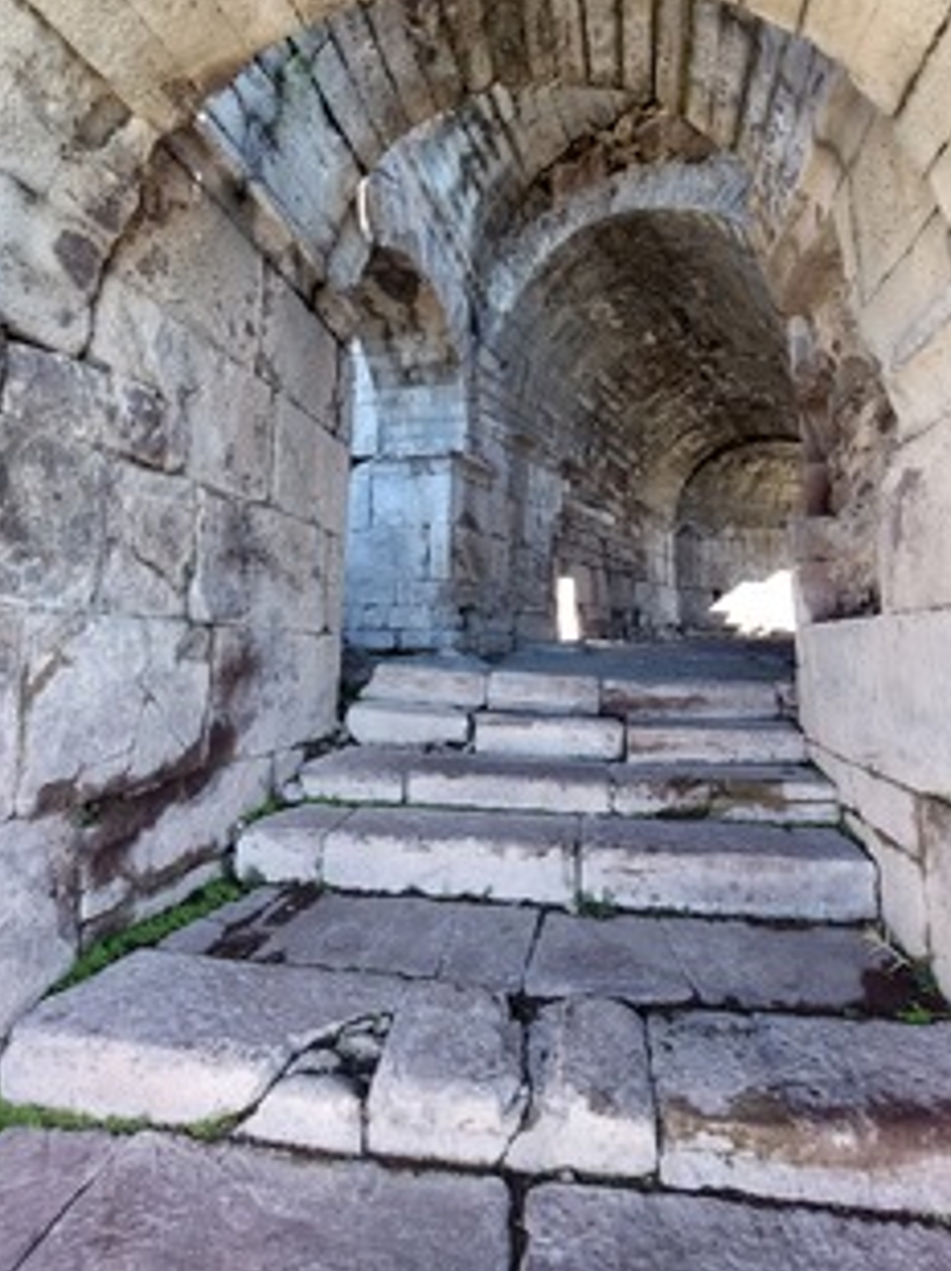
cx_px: 525
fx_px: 550
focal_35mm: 15
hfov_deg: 81.4
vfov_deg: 97.9
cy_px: 576
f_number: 2.2
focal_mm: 1.74
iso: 64
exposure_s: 1/100
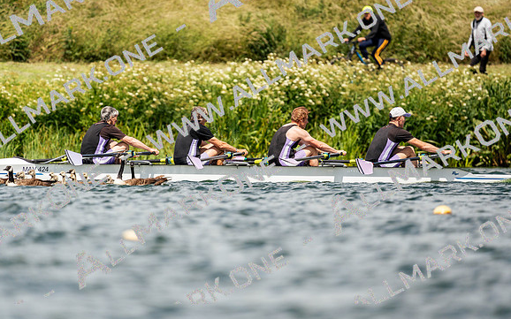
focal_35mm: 614
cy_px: 152
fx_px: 8549
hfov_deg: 3.4
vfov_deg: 2.1
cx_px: 256
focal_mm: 600
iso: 250
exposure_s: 1/2000
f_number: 6.3
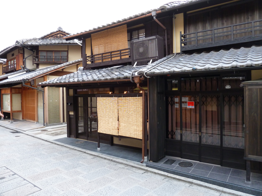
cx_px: 131
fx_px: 189
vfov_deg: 54.9
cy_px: 98
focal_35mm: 25
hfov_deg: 69.4
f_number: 3.3
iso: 160
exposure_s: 1/30
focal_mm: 4.1
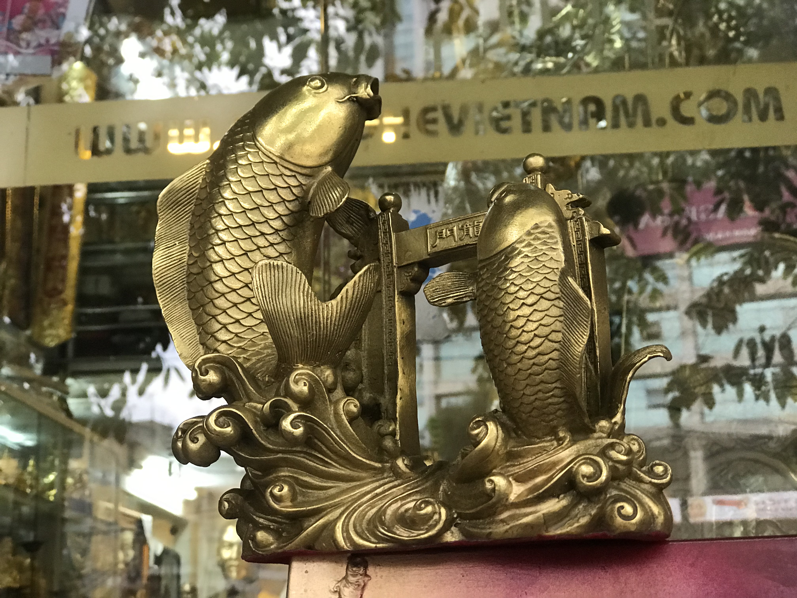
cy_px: 299
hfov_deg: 33.8
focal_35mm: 57
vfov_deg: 25.7
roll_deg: +1.6
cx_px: 398
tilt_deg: +14.3
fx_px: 1312
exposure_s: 1/50
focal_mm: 6.6
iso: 200
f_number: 2.8
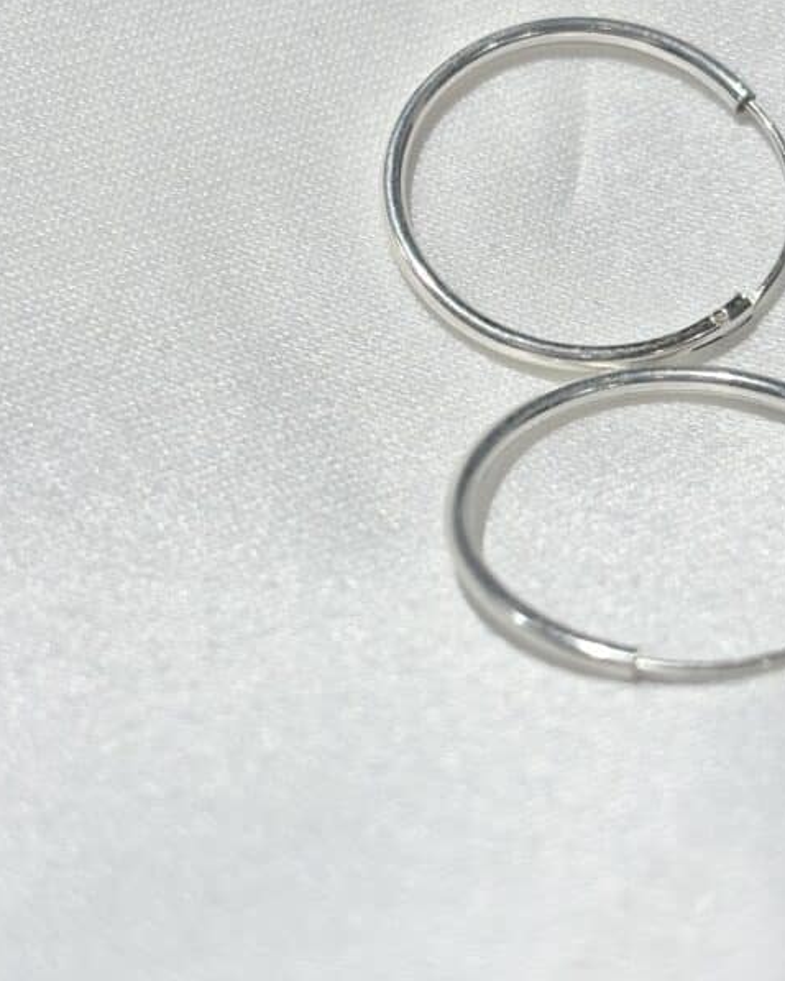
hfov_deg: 17.6
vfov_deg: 22.0
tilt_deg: -49.2
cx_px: 480
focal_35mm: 87
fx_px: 2525
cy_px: 431
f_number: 1.6
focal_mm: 5.96
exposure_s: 1/290
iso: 32
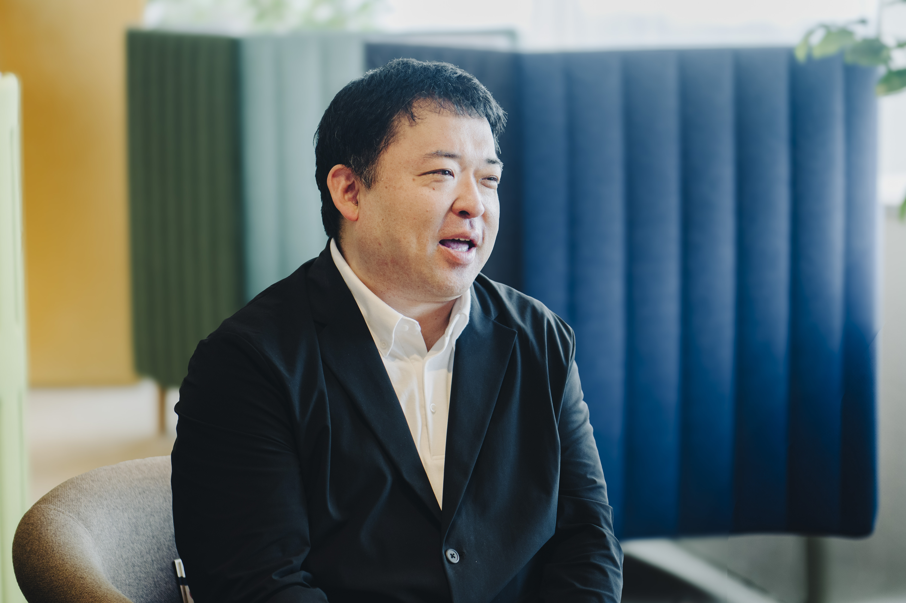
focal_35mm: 105
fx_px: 2641
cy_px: 302
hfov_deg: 19.5
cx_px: 453
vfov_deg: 13.0
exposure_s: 1/100
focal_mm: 105
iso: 1000
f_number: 2.8
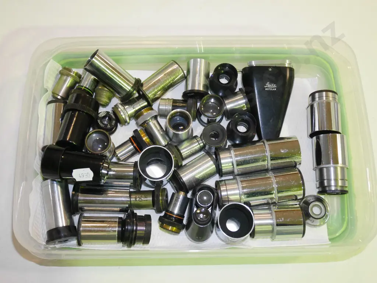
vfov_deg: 39.7
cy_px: 142
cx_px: 188
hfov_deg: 51.3
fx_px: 392
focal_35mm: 36
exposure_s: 1/100
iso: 3200
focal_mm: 18
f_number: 4.2
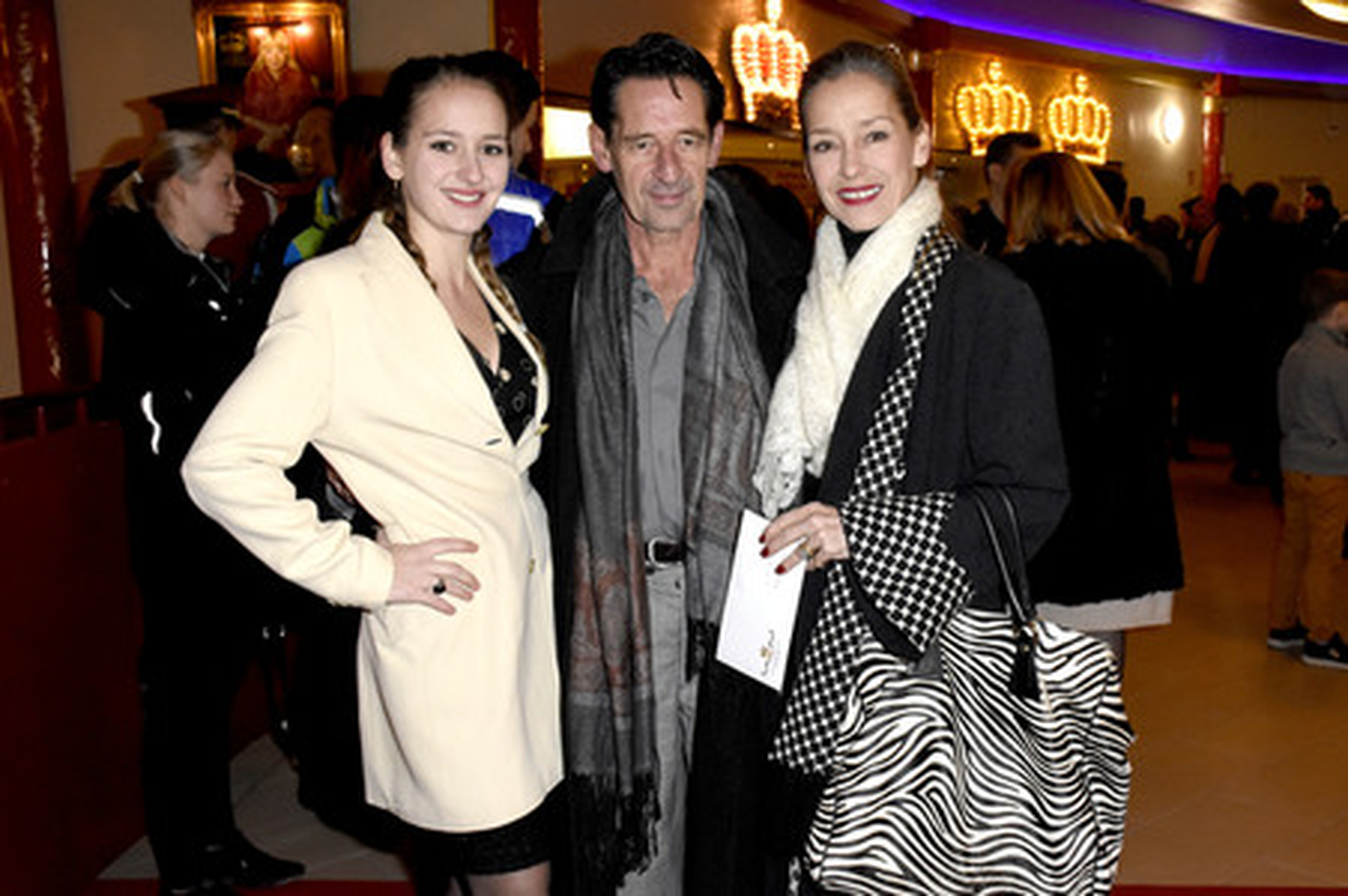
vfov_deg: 36.8
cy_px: 448
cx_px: 674
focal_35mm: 36
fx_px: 1347
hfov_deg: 53.2
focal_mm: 24
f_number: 6.3
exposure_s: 1/125
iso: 2500
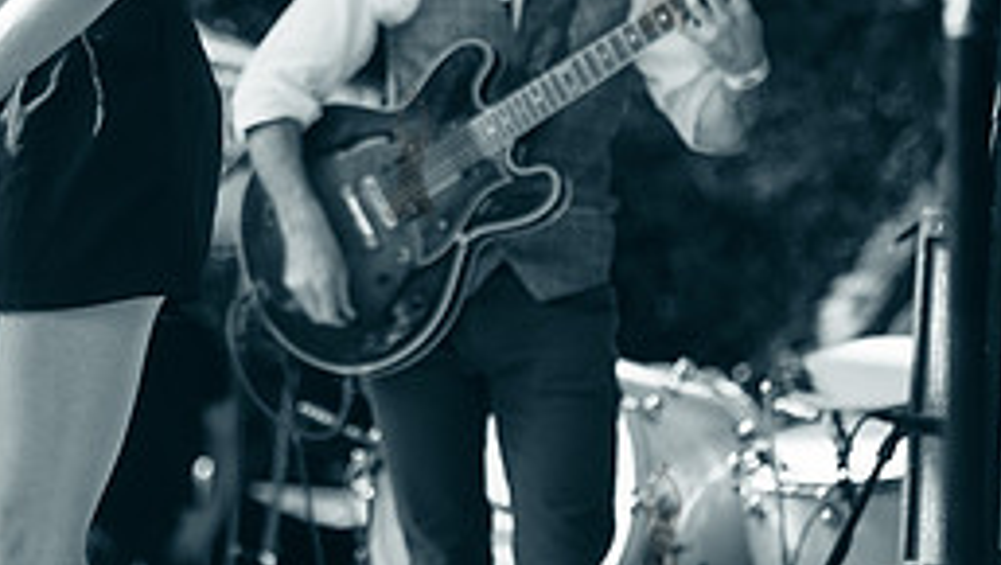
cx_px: -93
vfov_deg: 6.4
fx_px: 5020
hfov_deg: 11.2
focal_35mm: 189
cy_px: -37
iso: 200
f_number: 2.8
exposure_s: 1/1000
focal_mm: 80
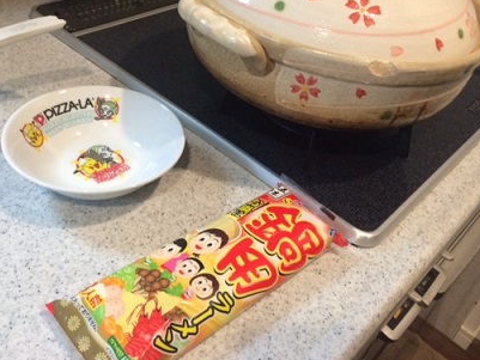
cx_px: 245
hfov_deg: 50.1
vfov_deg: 38.6
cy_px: 148
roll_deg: -9.5
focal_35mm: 37
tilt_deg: -38.8
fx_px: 513
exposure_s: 1/30
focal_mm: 4.15
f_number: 2.2
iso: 125
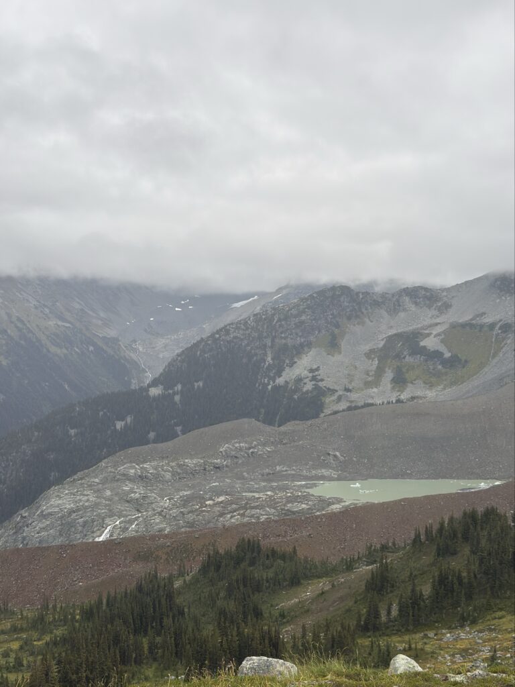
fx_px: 912
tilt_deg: +0.3
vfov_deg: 41.2
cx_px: 258
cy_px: 344
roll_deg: +0.6
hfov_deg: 31.5
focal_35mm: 46
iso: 64
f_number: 1.78
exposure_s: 1/413
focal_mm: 6.76
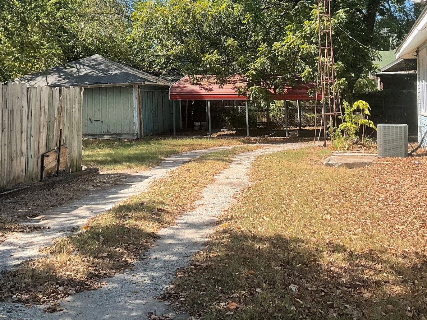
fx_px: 617
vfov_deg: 28.6
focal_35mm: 50
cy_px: 73
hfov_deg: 38.2
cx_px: 208
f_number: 1.8
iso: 25
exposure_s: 1/792
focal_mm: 3
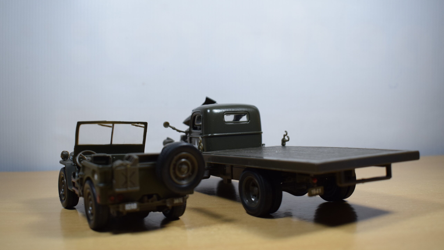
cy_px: 144
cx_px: 222
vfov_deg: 29.0
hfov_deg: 49.4
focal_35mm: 41
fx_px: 483
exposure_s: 1/250
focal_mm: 26
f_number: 5.6
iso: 800
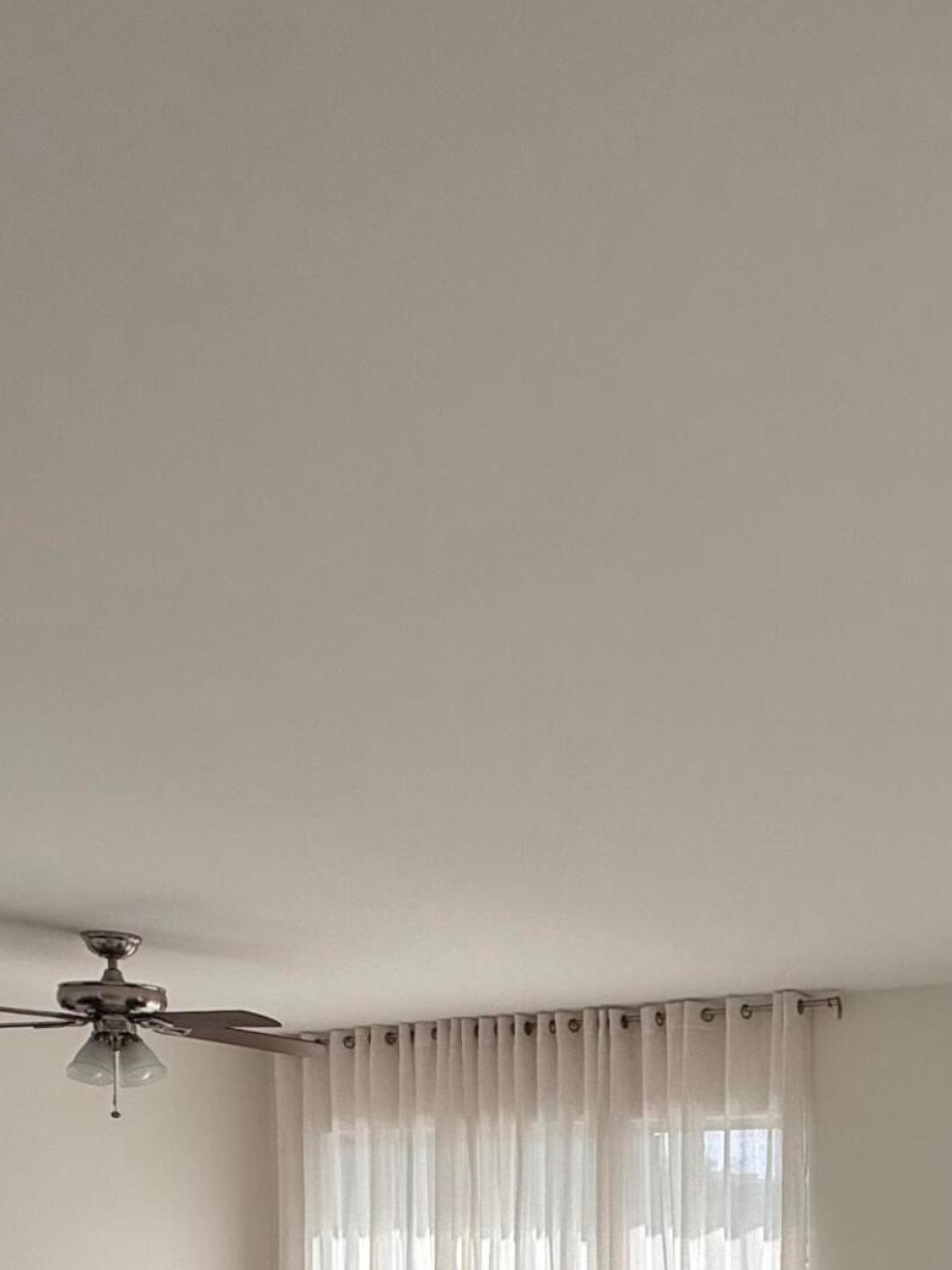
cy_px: 1234
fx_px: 1431
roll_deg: -0.3
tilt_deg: +0.0
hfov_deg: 33.9
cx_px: 931
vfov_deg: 42.2
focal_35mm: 39
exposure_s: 1/1068
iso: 50
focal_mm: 2.22
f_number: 2.2
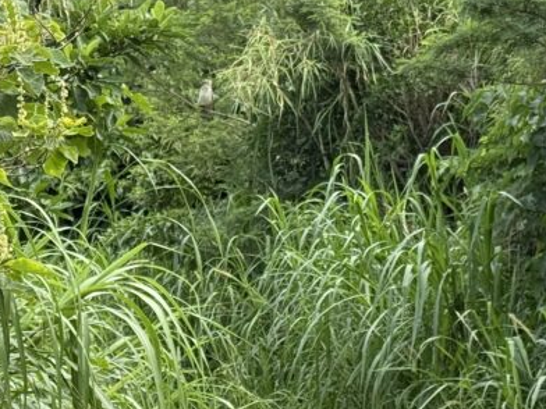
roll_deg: +2.9
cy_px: 373
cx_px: 313
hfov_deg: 13.4
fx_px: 2319
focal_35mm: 147
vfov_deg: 10.0
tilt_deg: -0.4
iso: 64
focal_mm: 6.76
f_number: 1.78
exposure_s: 1/939
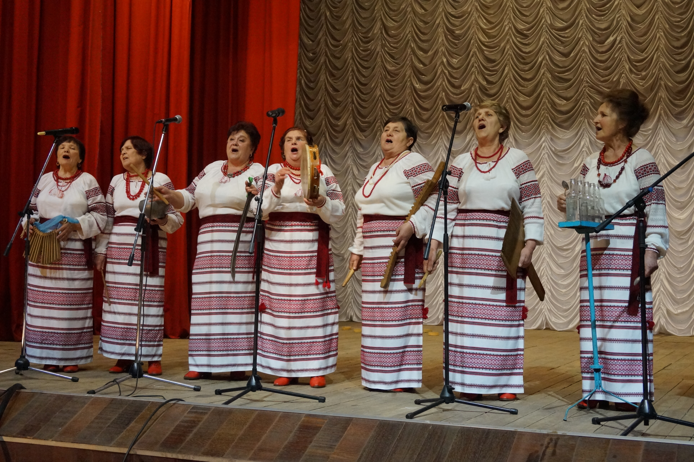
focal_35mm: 45
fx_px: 867
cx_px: 347
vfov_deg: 29.8
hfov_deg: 43.6
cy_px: 231
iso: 2500
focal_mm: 30
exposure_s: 1/160
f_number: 5
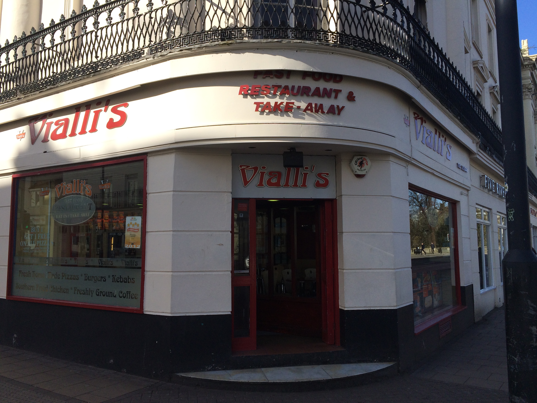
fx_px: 450
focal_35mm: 29
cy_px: 202
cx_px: 268
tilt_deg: +5.3
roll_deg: +0.6
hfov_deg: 61.7
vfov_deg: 48.2
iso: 32
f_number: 2.2
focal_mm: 4.15
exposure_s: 1/1580
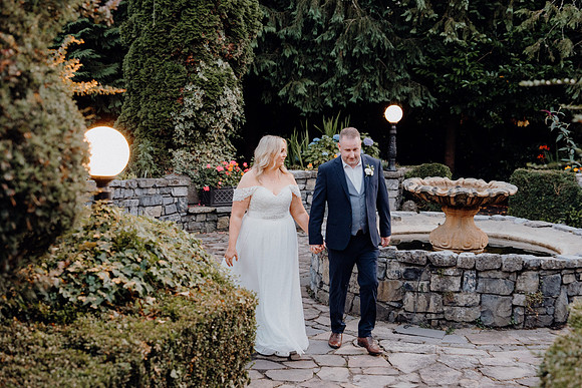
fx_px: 970
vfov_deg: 22.6
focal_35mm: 60
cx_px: 291
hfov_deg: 33.4
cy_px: 194
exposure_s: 1/160
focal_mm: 60
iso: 3200
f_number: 3.5
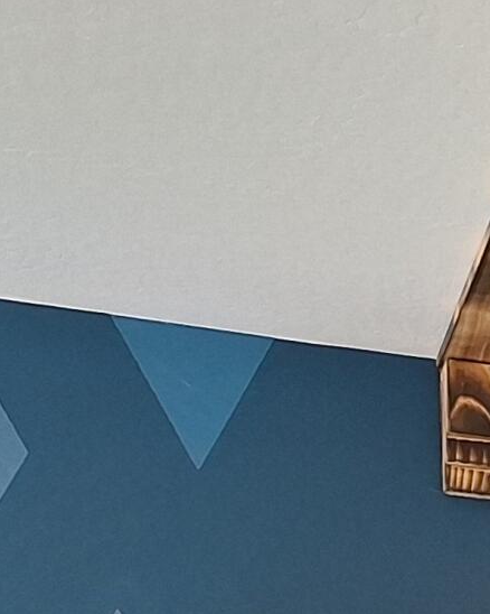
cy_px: 1125
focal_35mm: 123
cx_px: 1515
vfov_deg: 13.8
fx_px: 2231
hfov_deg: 9.5
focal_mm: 5.54
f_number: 1.8
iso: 50
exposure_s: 1/40
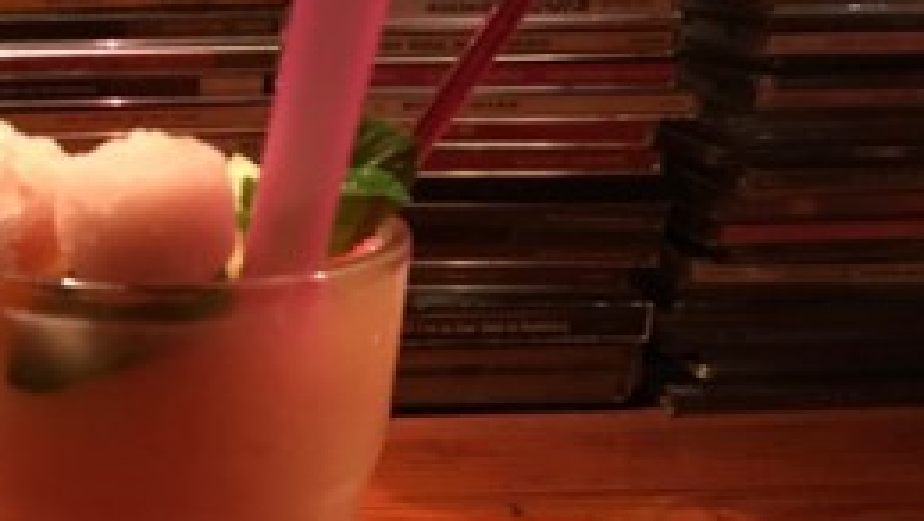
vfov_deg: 21.3
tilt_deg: -28.8
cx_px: 150
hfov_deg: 37.4
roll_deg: +0.1
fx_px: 1299
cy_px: 596
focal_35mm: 53
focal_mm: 3.99
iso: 100
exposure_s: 1/4
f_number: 1.8
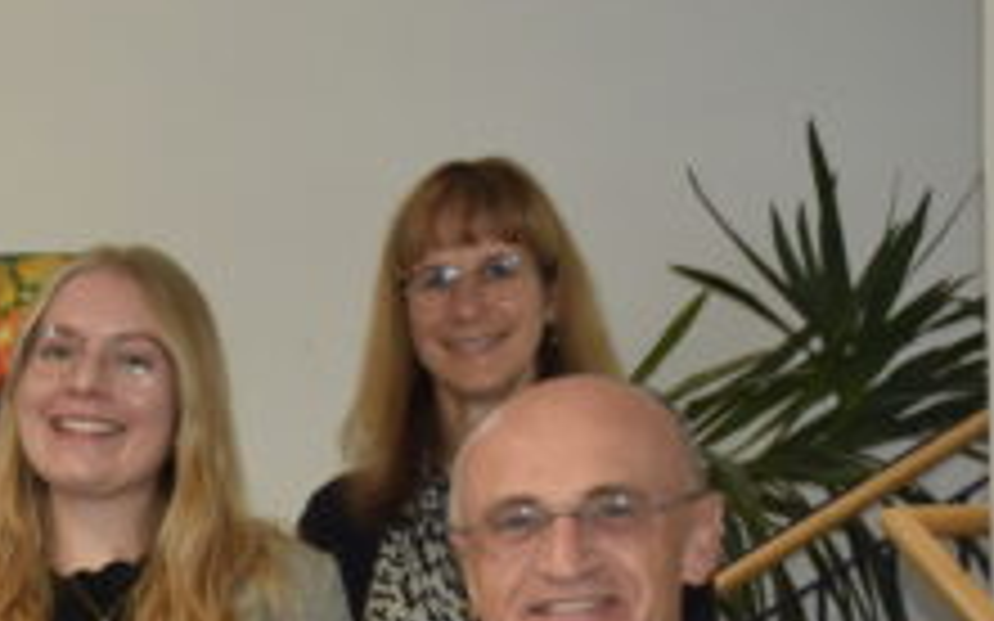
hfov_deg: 17.5
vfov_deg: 11.4
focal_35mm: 110
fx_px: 2992
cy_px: 938
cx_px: -342
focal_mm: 25
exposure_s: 1/60
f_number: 3.8
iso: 640
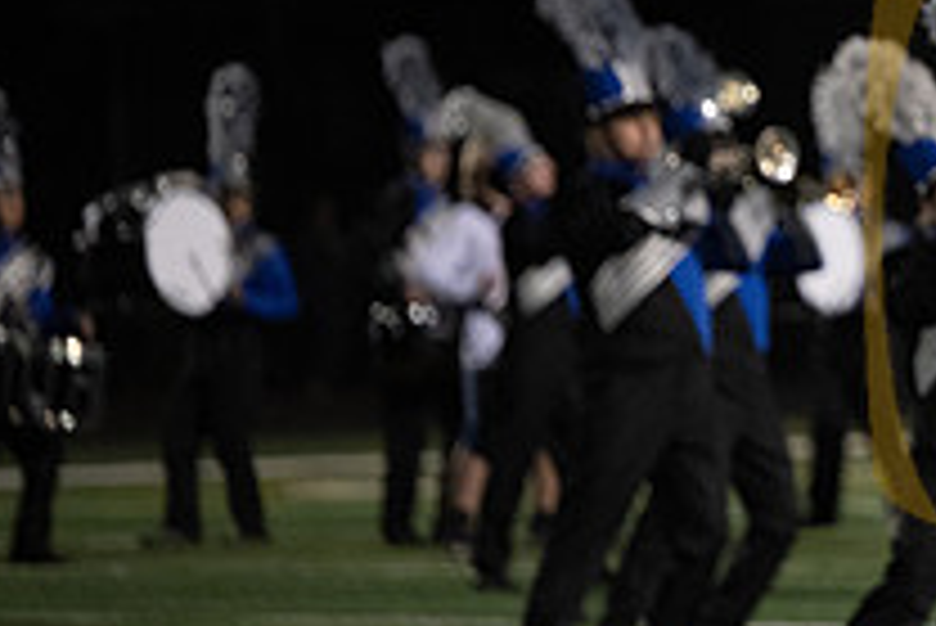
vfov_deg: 2.8
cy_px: 340
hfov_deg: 4.2
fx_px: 12696
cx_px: 1242
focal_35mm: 488
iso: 5000
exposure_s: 1/1250
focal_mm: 175
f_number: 2.8
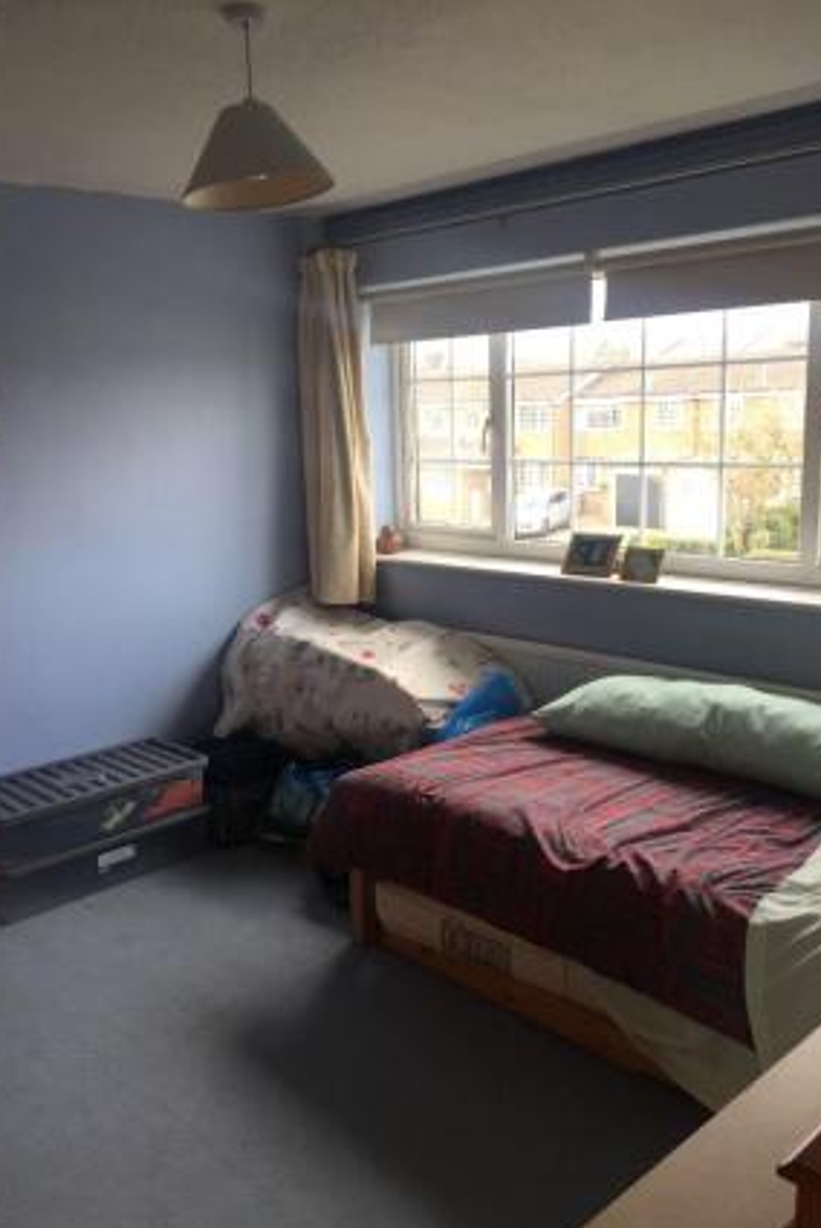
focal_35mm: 31
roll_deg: +1.5
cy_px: 626
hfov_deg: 42.4
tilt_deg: -11.0
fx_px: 1059
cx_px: 387
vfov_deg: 60.2
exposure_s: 1/50
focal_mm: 4.15
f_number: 2.2
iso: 32
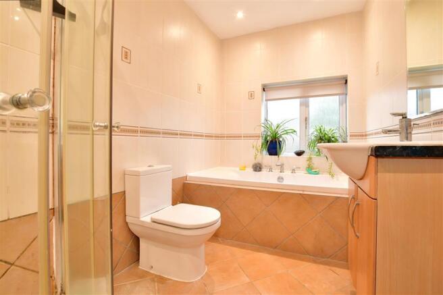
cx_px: 222
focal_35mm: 15
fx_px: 185
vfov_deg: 77.3
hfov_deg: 100.4
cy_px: 148
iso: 200
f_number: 8
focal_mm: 10
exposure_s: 1/2
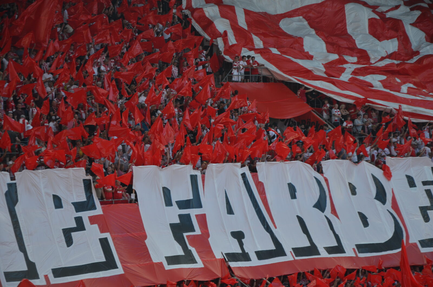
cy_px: 144
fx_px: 1621
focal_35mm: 135
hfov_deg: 15.2
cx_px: 216
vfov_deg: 10.1
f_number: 5.6
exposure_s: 1/500
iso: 400
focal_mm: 90
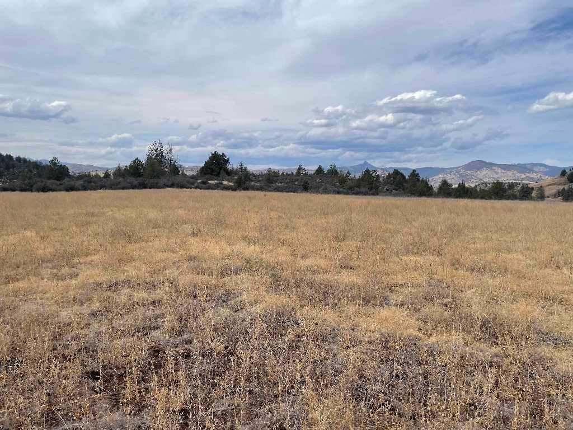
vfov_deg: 53.1
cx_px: 286
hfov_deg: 67.3
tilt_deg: -3.6
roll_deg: -1.6
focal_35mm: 26
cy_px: 215
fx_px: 430
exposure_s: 1/6494
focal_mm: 4.2
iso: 32
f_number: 1.6
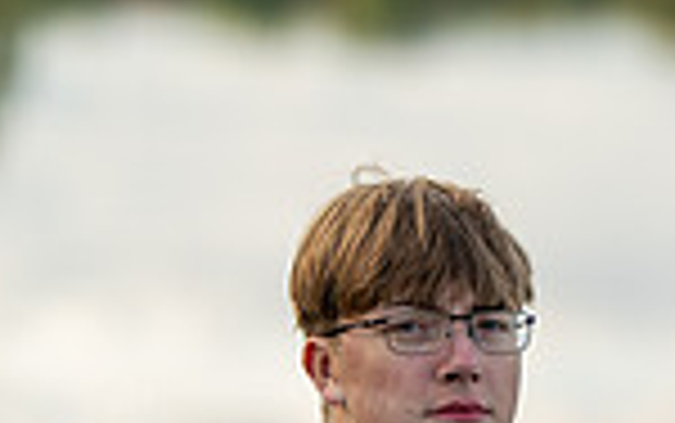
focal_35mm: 260
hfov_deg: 8.1
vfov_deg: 5.0
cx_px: 374
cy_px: 922
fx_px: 4787
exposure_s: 1/1000
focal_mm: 85
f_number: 1.8
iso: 100
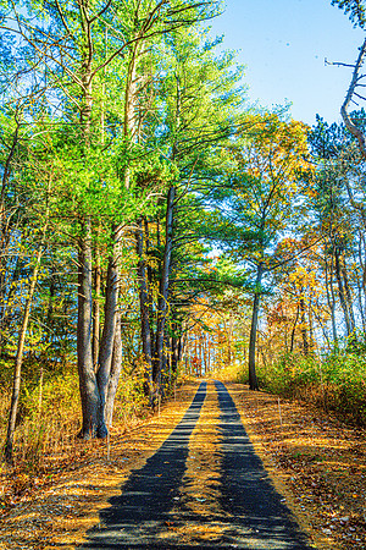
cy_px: 275
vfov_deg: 65.5
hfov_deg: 46.4
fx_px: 427
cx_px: 183
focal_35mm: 28
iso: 1600
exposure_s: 1/125
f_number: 16
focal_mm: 28
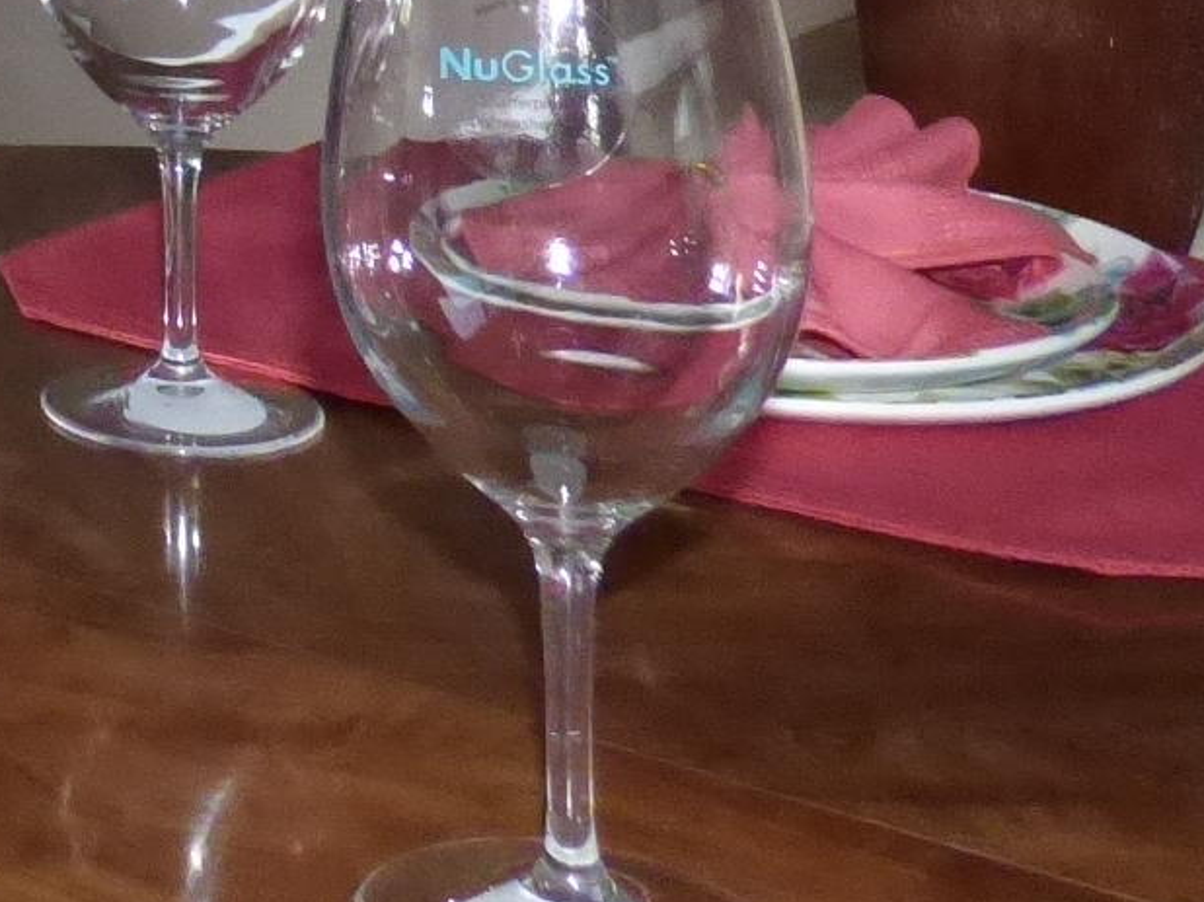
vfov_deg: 15.5
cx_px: -682
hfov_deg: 19.2
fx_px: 3025
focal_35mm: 87
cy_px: -477
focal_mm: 3.61
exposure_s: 1/60
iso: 800
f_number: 2.8
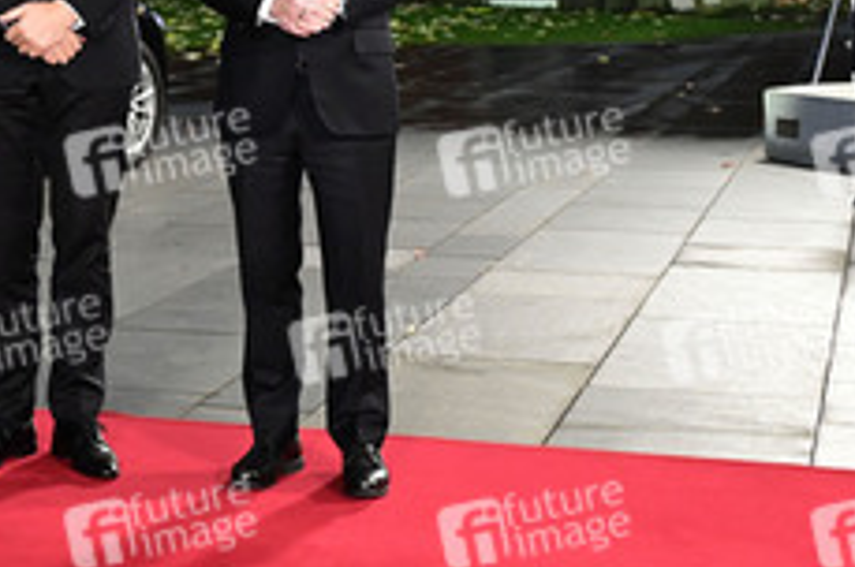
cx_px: 62
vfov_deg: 18.3
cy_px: 60
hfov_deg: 26.7
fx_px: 1731
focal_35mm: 73
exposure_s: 1/125
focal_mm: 37
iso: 5000
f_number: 5
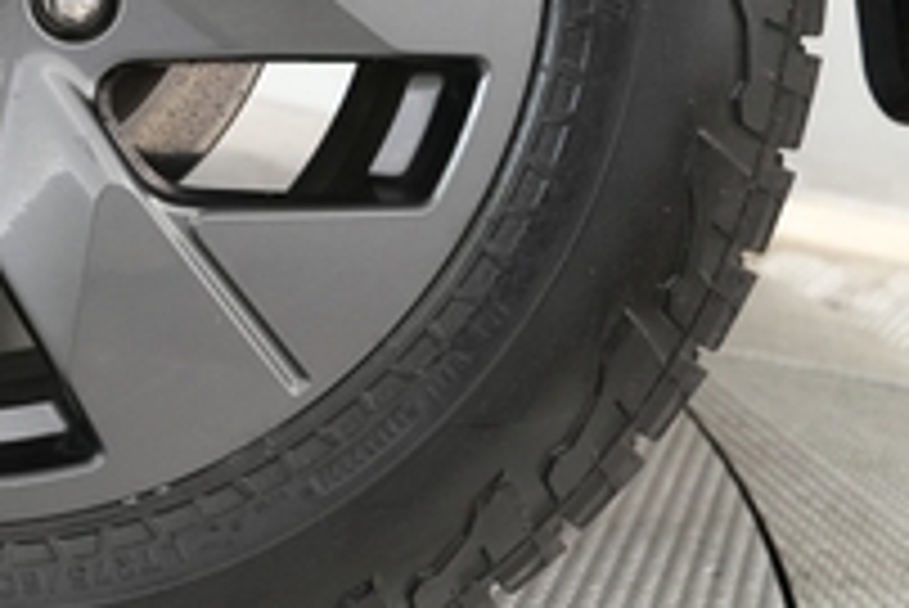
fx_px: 1920
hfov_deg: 25.0
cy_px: -54
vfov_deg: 17.4
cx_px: -58
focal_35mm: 76
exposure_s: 1/60
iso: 1600
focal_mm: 24
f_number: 2.8
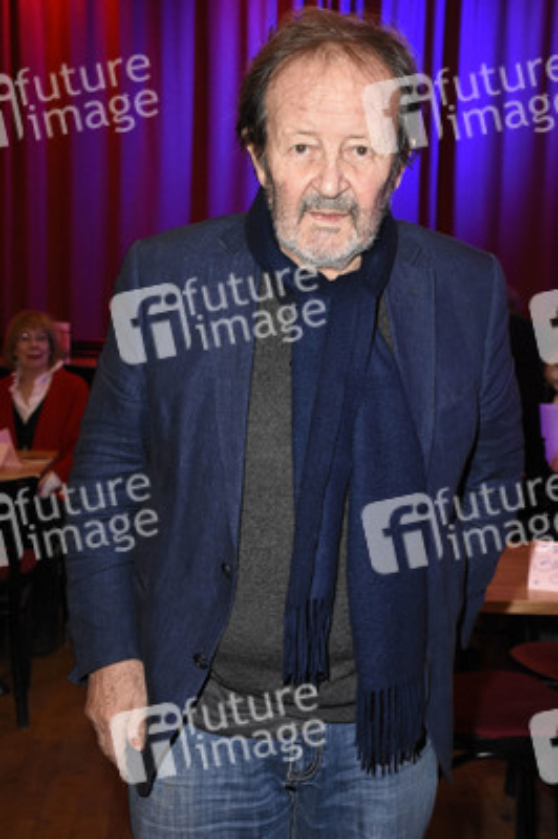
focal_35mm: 52
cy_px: 420
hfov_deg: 25.7
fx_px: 1223
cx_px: 279
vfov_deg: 37.9
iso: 3200
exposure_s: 1/60
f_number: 6.3
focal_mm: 35
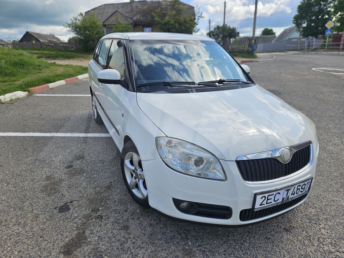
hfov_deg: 73.9
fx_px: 229
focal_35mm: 23
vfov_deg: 58.9
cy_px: 129
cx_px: 172
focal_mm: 5.4
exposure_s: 1/1765
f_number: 1.8
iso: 25
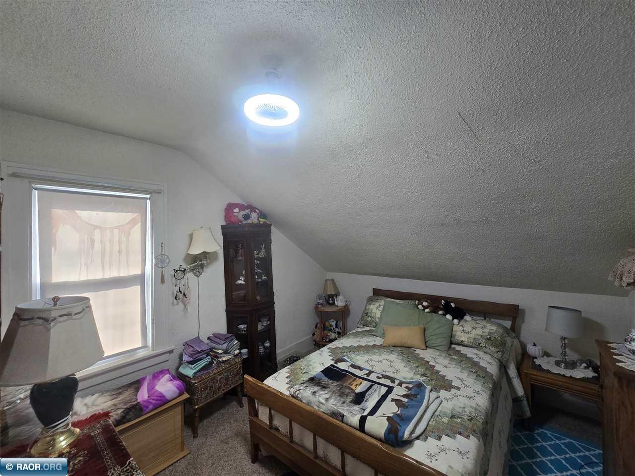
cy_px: 238
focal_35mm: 13
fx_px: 238
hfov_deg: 106.2
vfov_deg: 89.9
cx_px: 318
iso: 100
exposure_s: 1/60
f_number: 2.2
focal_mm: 2.2
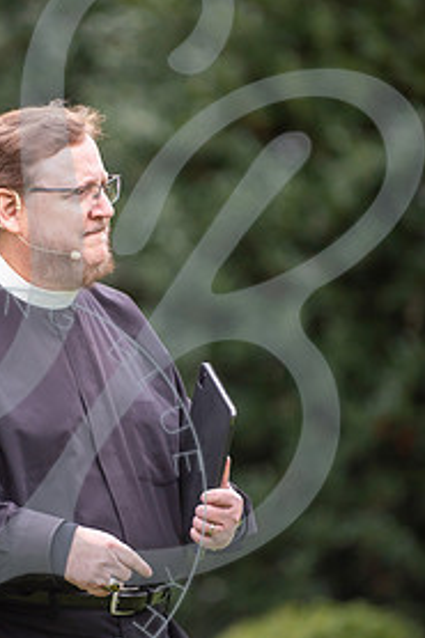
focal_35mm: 324
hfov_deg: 4.2
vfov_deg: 6.4
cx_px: 96
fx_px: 5744
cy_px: 326
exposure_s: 1/1000
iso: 640
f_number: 2.8
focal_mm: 200
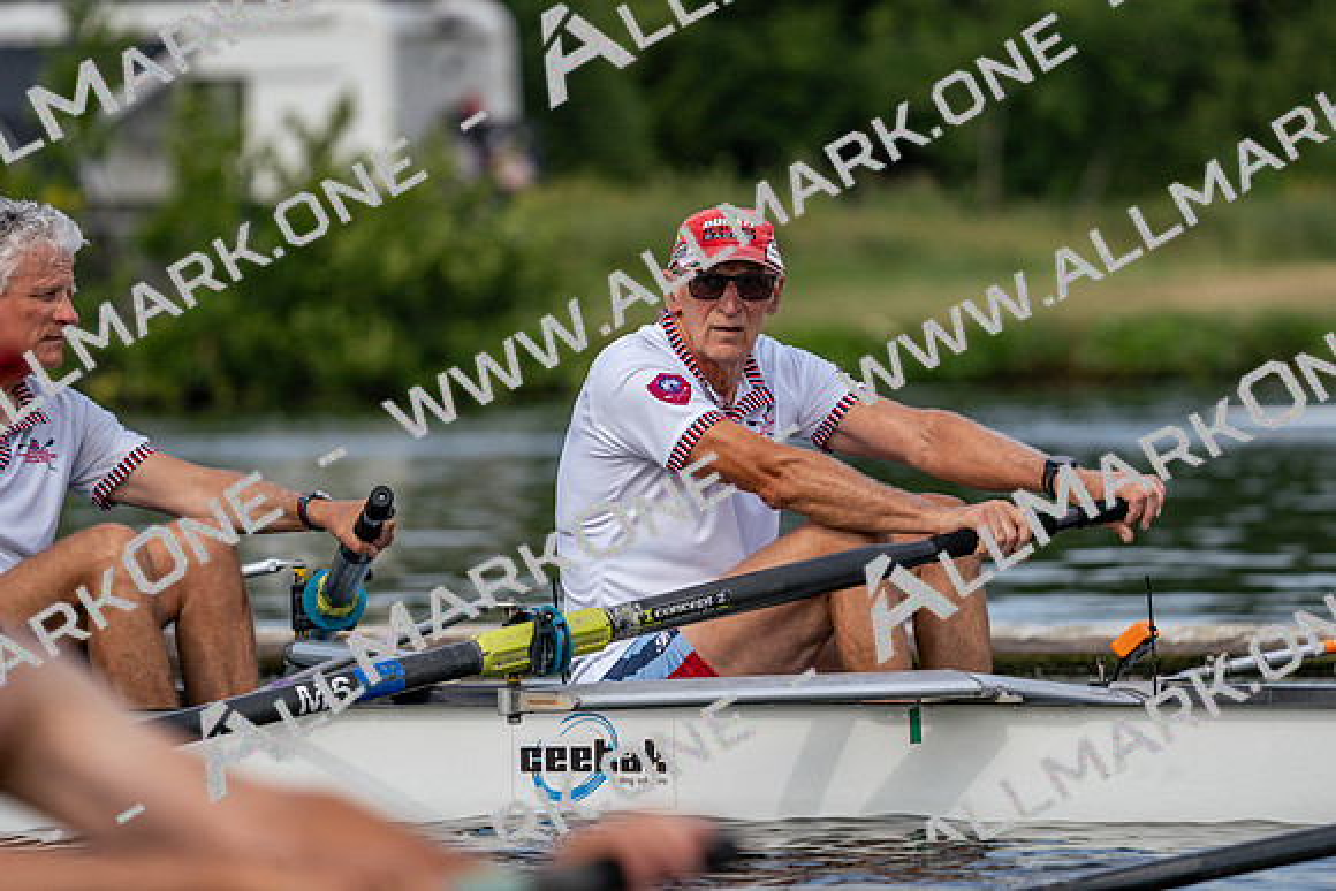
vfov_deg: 4.0
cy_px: 446
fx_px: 12769
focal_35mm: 344
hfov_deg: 6.0
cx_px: 668
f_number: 6.3
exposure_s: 1/1600
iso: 320
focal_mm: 344
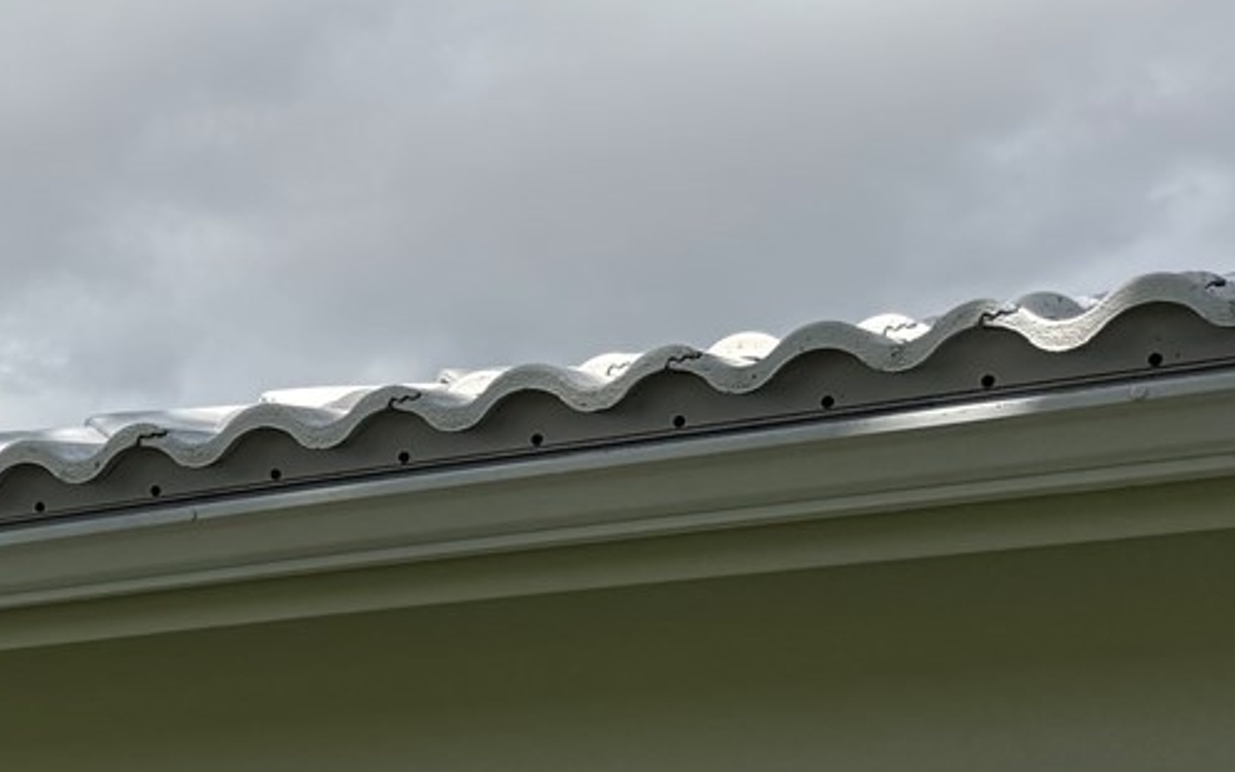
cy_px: 1235
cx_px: -588
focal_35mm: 82
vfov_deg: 14.6
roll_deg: -1.9
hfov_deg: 21.4
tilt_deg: -0.7
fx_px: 2760
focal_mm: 6.76
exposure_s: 1/6711
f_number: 1.78
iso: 80
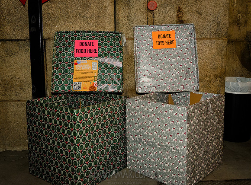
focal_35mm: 39
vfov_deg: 36.6
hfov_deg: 48.4
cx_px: 124
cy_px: 81
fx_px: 279
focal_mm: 32
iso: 4000
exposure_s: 1/160
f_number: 3.5
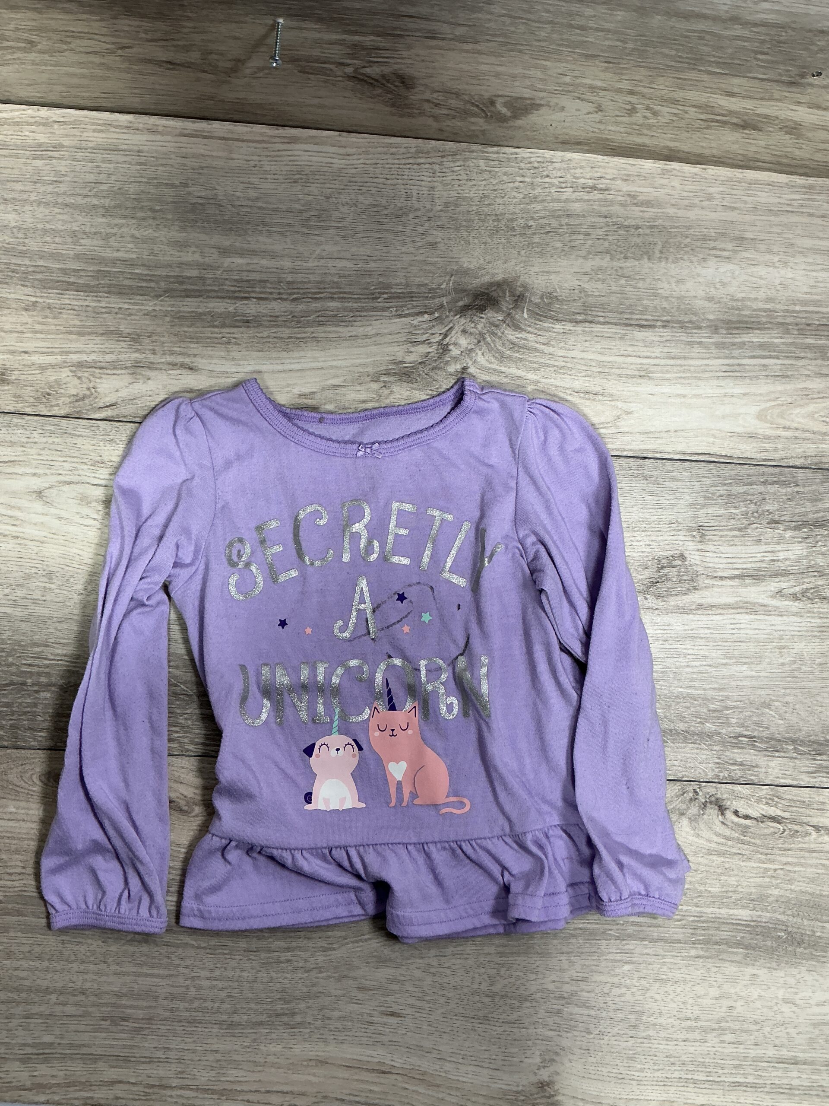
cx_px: 414
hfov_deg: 48.2
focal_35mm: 29
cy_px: 553
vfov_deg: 61.7
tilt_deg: -82.9
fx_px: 926
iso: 40
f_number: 1.8
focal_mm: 3
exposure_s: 1/50
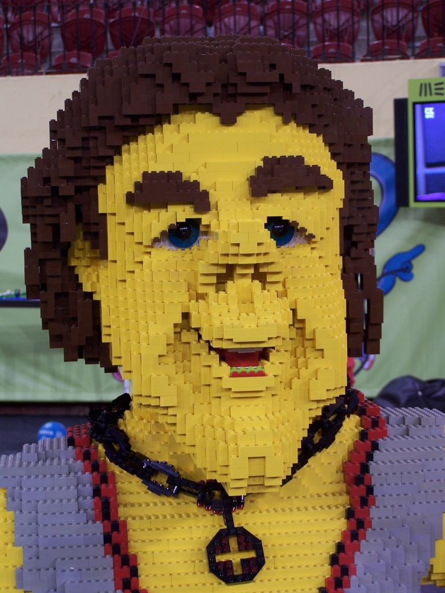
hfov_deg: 19.6
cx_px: 222
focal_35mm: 75
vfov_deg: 26.0
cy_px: 296
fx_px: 1286
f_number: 3.2
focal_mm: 12.4
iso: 80
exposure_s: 1/8
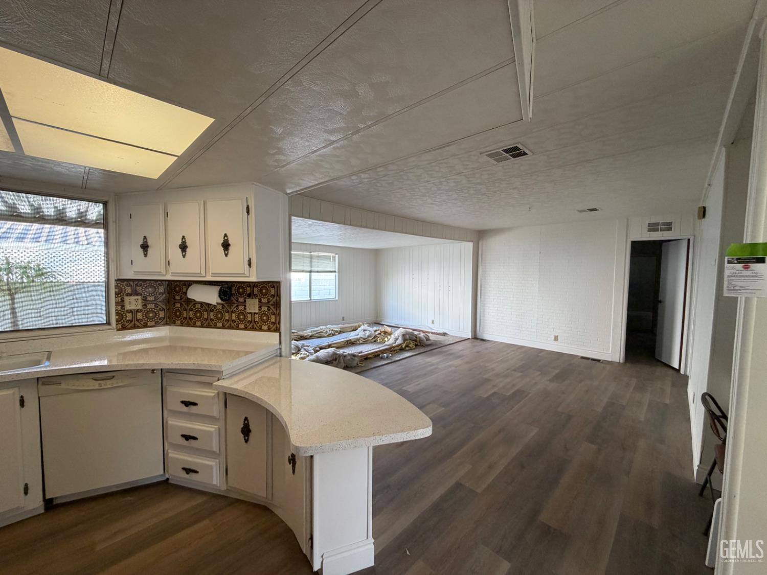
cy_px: 288
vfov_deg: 85.7
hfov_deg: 102.1
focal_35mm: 14
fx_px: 310
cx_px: 384
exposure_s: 1/60
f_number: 2.2
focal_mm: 2.22
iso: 250
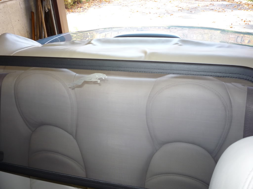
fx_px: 234
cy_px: 94
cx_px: 126
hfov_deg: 56.8
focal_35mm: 32
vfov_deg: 44.2
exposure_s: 1/30
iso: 100
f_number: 3.3
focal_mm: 5.2
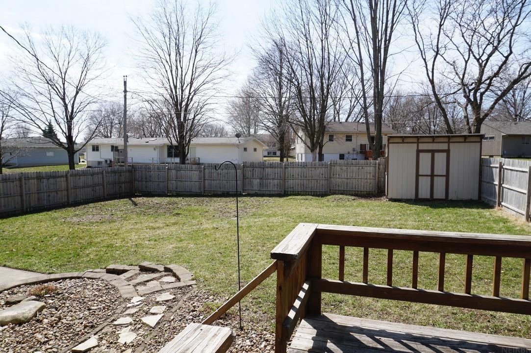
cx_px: 266
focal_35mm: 24
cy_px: 176
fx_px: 354
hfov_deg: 73.8
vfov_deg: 53.0
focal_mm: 16
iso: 100
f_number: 10
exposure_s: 1/100
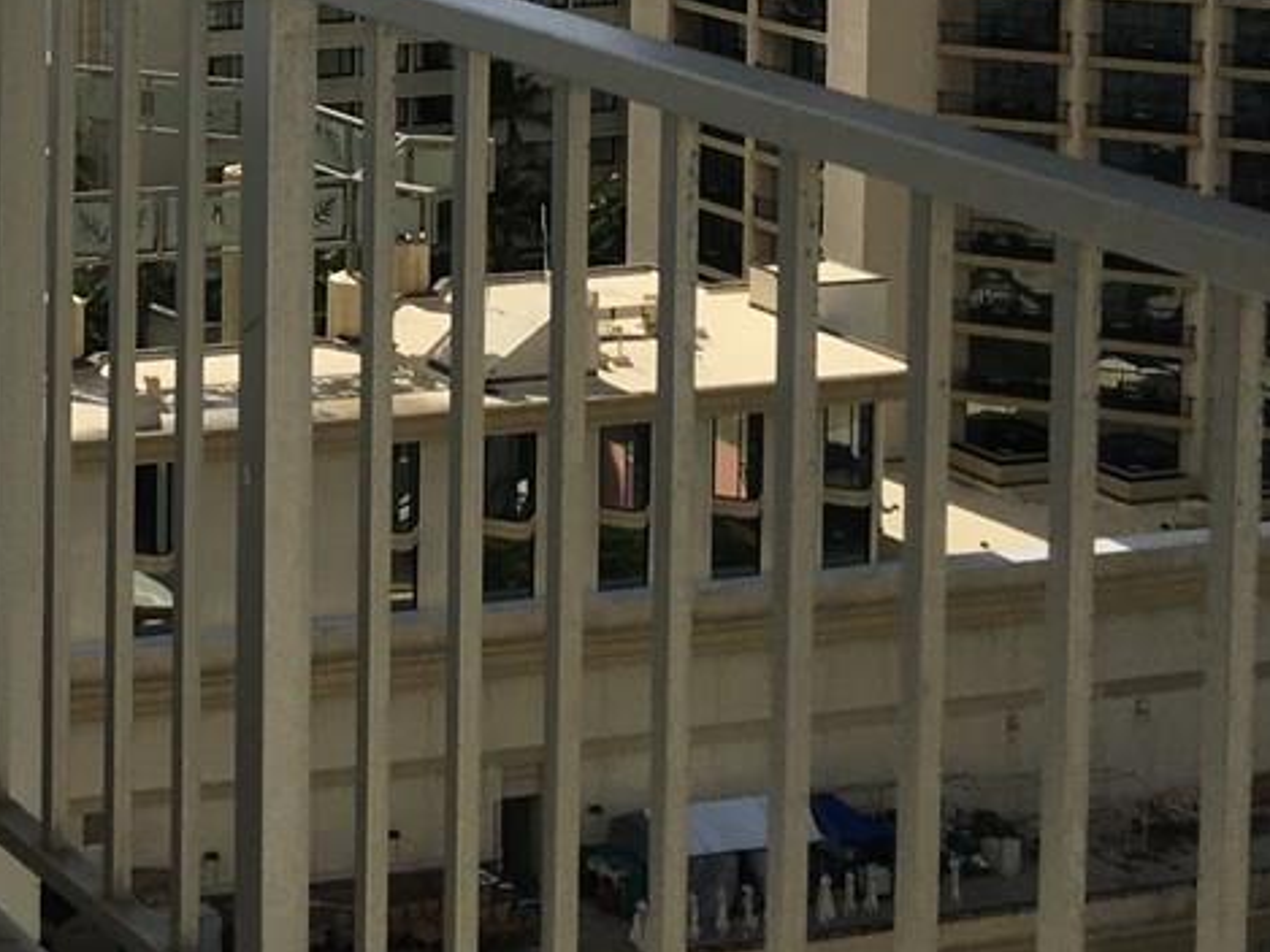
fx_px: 3633
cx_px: -579
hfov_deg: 17.9
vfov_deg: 14.1
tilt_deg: -2.1
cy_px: -403
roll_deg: +1.0
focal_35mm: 99
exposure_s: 1/3205
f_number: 2.2
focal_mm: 4.15
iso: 25
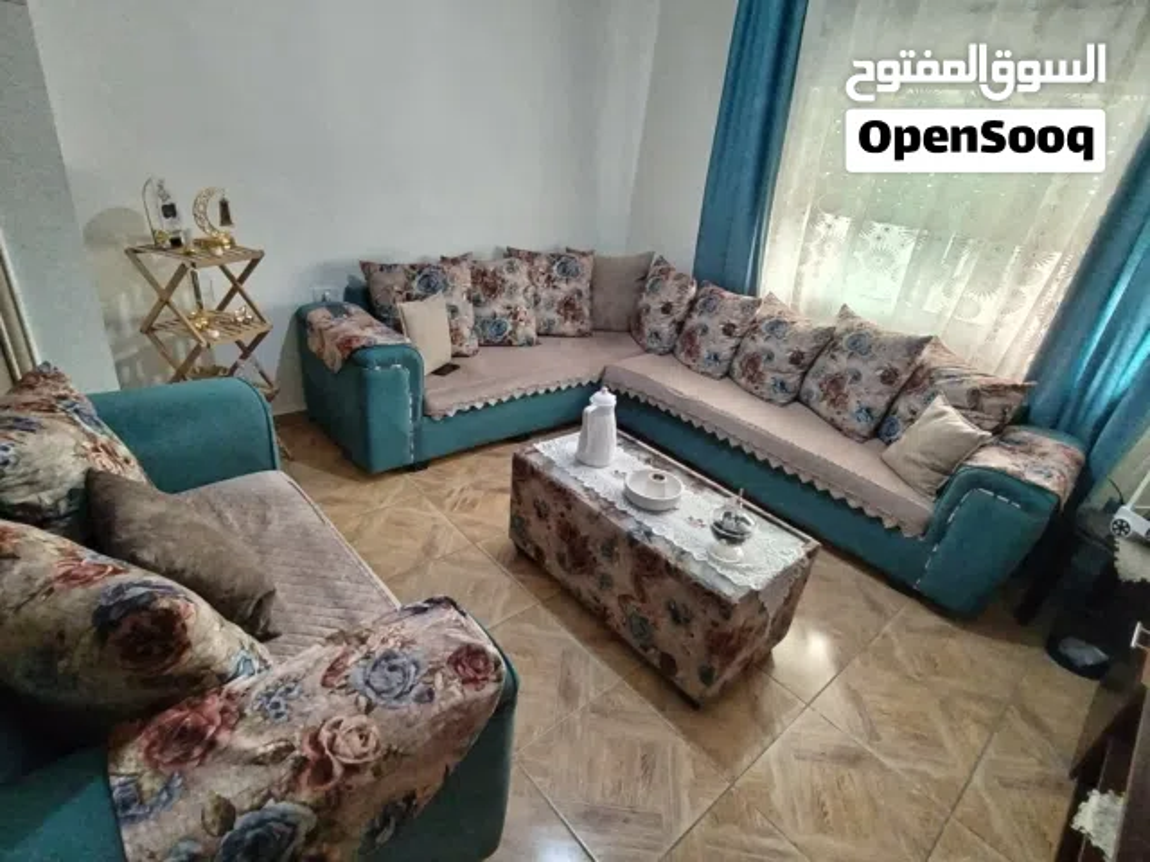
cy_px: 431
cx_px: 575
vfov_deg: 81.7
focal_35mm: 15
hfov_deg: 98.2
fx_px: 498
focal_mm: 1.6
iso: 684
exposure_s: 1/33.3
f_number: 2.4
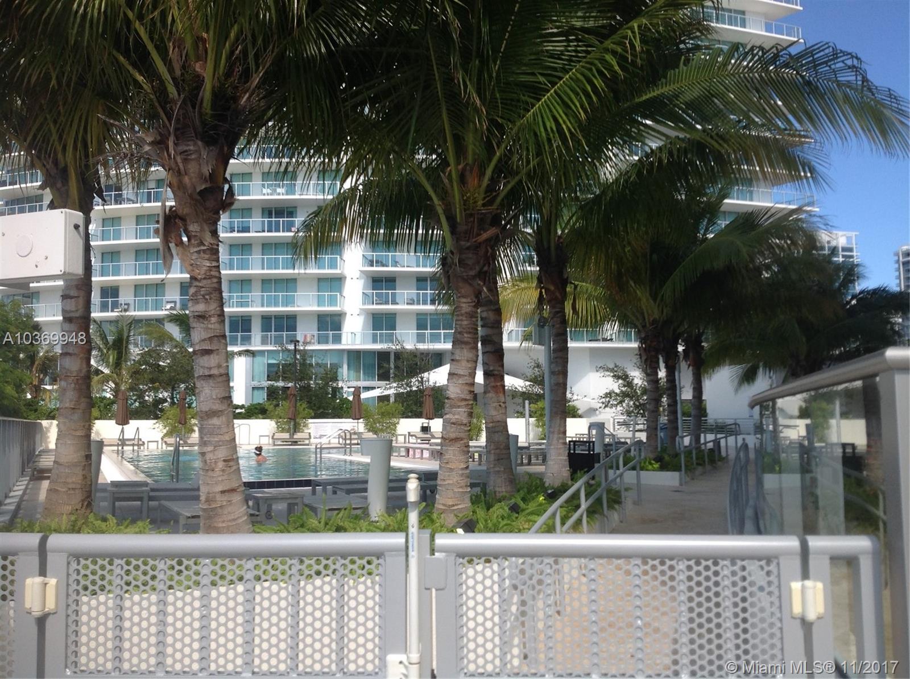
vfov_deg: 40.6
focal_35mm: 35
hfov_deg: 52.7
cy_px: 340
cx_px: 455
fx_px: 918
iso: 50
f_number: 2.4
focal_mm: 4.28
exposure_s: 1/1209
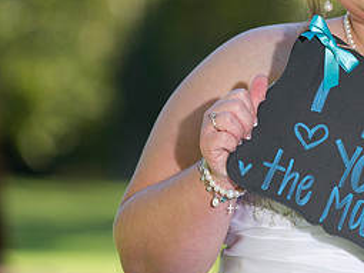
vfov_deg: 3.4
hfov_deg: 4.5
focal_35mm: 437
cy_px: 56
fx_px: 4593
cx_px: 310
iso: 200
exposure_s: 1/250
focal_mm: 200
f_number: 3.5
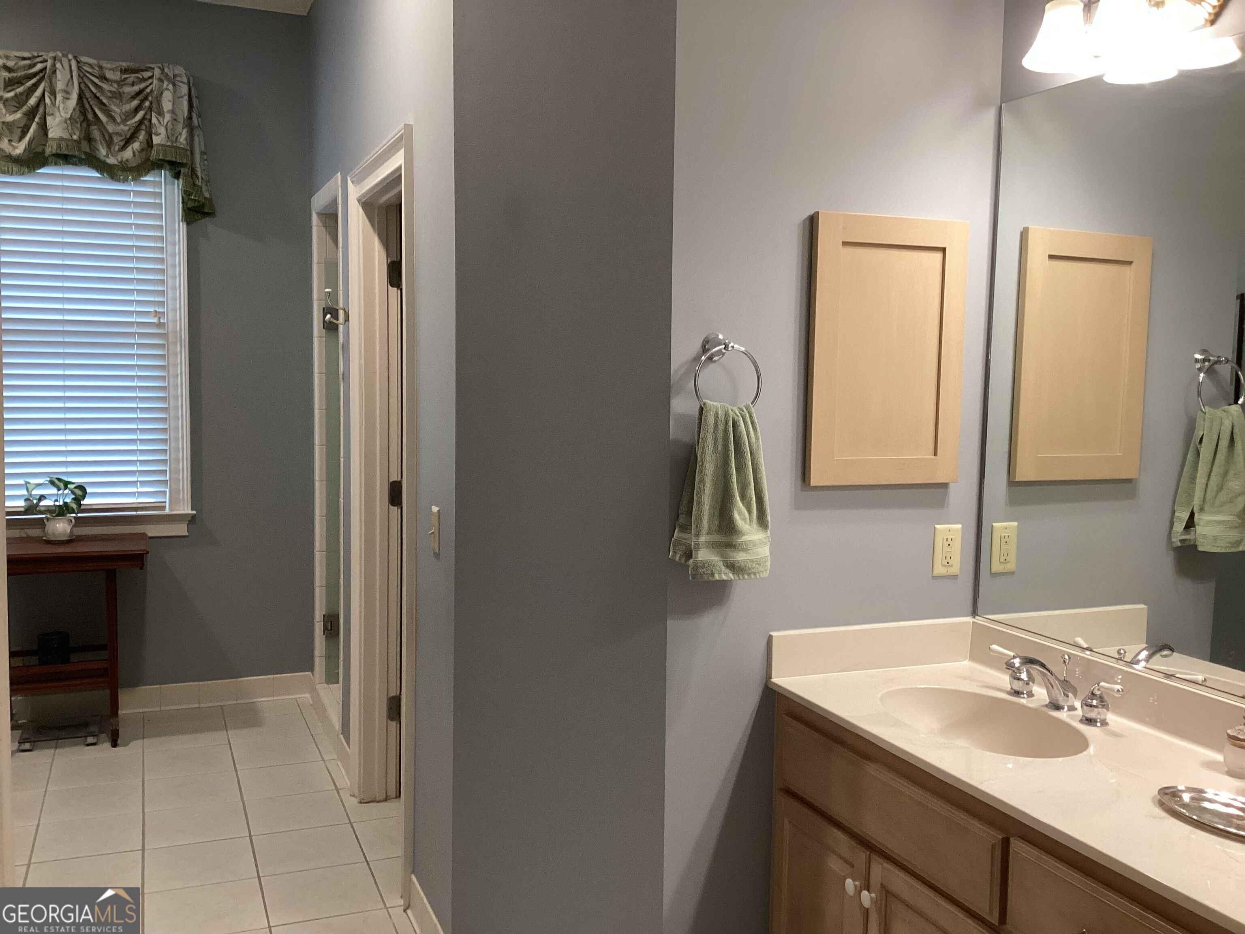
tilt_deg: -5.4
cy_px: 467
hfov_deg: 58.4
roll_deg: -0.7
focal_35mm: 31
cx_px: 622
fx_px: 1115
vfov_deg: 45.4
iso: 250
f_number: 2.4
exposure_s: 1/60
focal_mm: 3.3
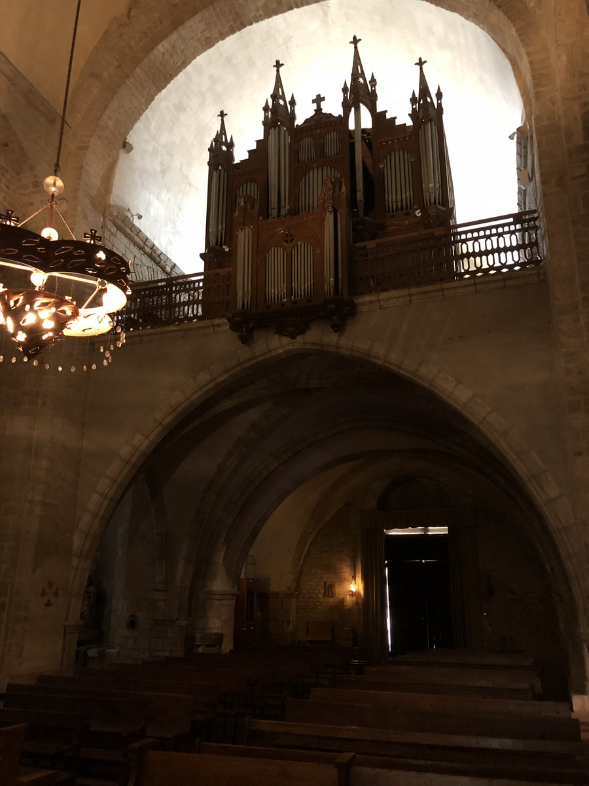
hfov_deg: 49.7
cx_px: 294
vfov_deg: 63.4
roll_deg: +0.7
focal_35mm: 28
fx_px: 635
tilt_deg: +17.8
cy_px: 393
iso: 125
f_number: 1.8
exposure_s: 1/4
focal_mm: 4
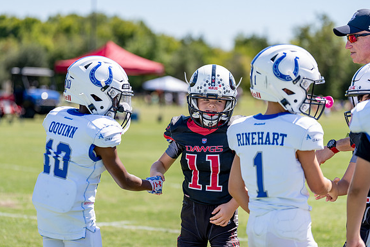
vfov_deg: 12.0
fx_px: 1171
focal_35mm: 114
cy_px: 124
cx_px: 184
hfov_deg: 18.0
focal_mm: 111
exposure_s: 1/1000
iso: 100
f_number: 2.8
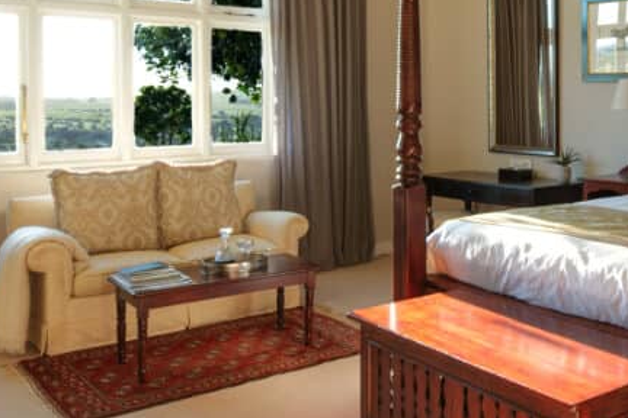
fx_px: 785
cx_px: 564
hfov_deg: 40.4
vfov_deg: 29.7
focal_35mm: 45
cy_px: 140
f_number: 10
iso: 200
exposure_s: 1/200
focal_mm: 19
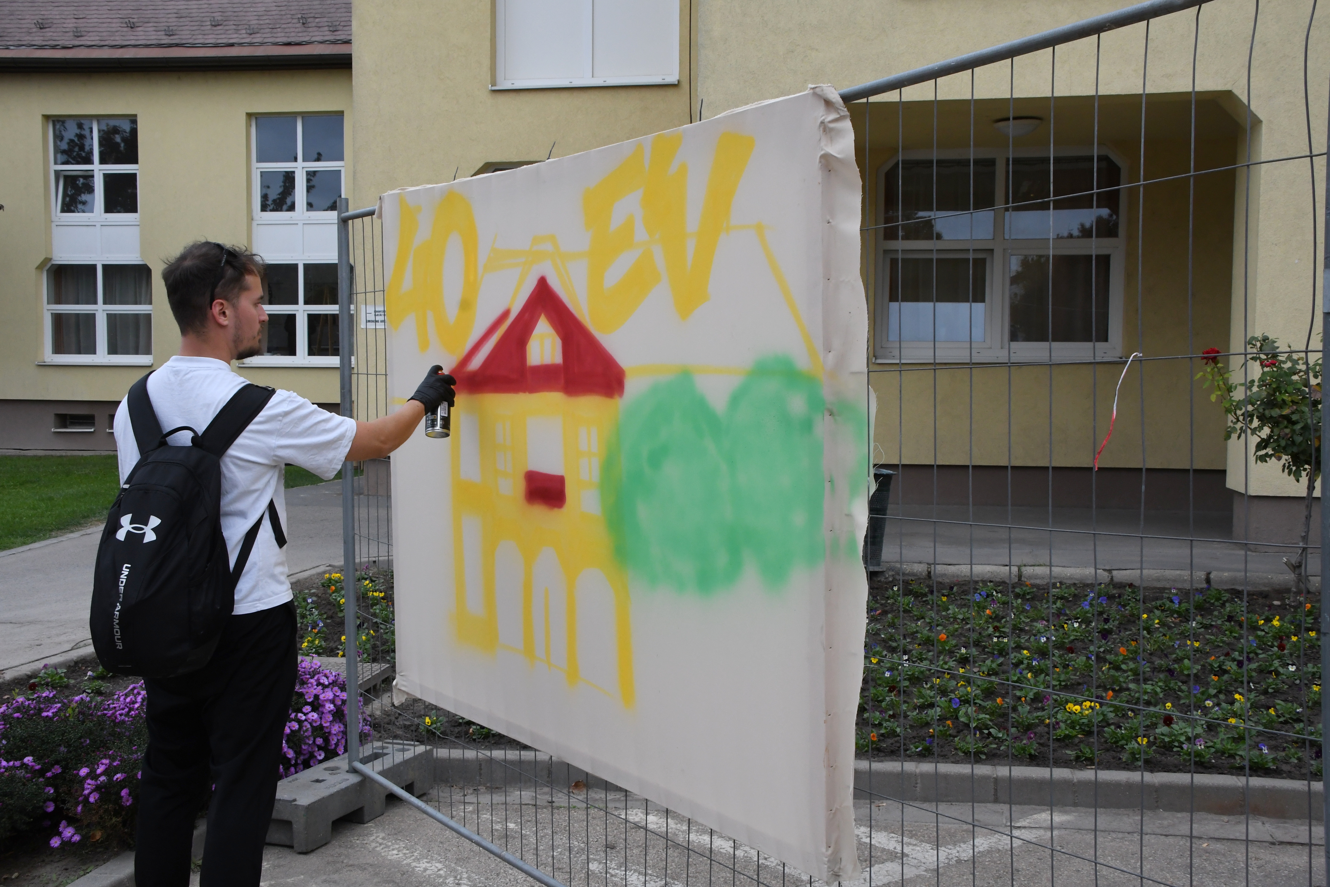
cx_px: 665
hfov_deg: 51.9
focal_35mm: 37
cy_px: 444
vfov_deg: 35.9
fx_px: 1367
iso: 1000
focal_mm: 25
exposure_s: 1/640
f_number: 13
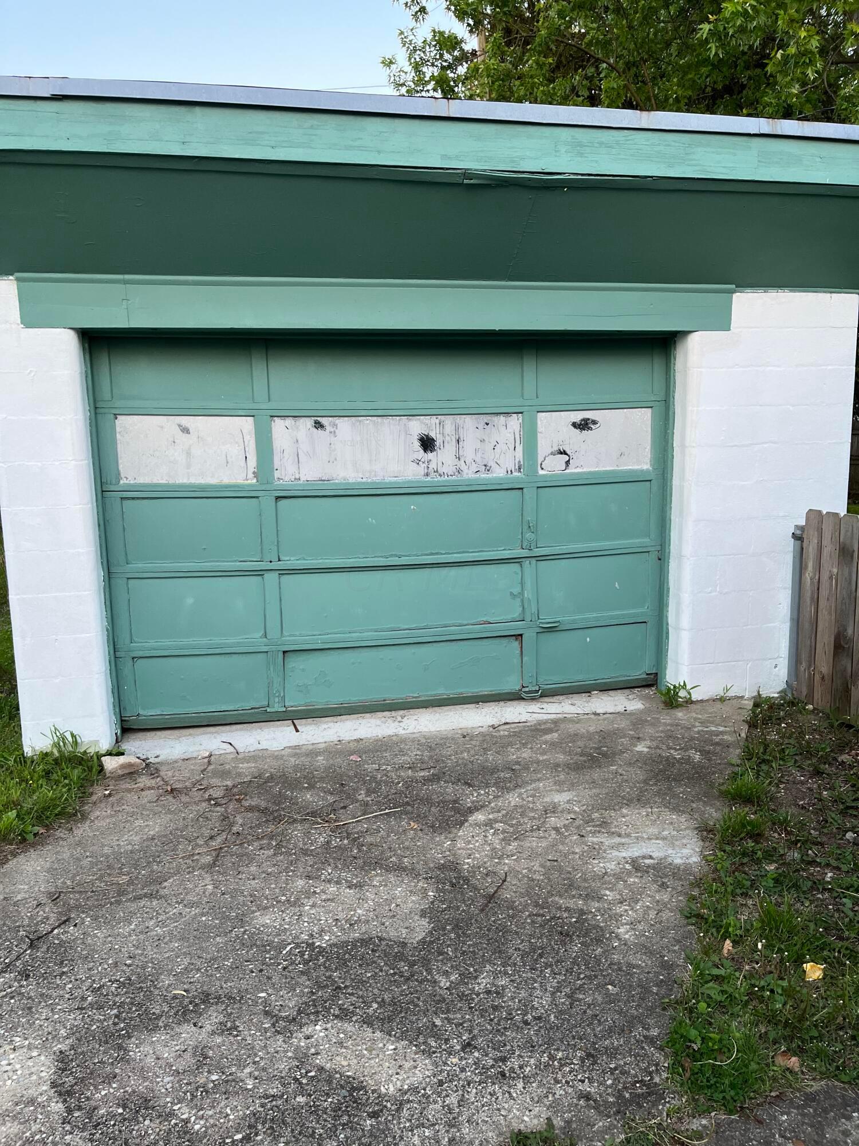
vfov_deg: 67.3
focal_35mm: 26
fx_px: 860
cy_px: 573
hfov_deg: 53.1
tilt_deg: -8.5
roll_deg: +1.7
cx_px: 430
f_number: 1.6
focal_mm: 5.1
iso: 125
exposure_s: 1/100
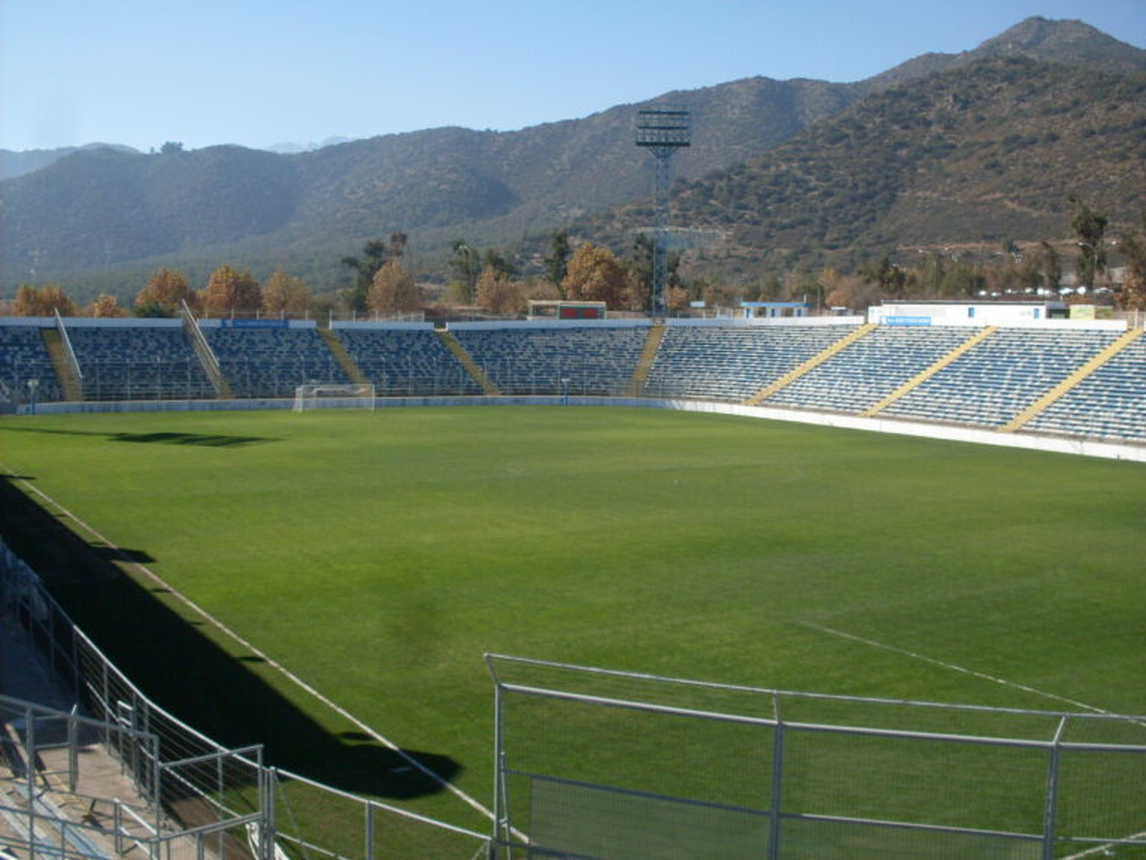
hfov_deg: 49.0
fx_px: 1258
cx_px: 573
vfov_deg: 37.7
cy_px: 430
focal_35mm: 38
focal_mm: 6.3
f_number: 8.4
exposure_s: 1/180
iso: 80
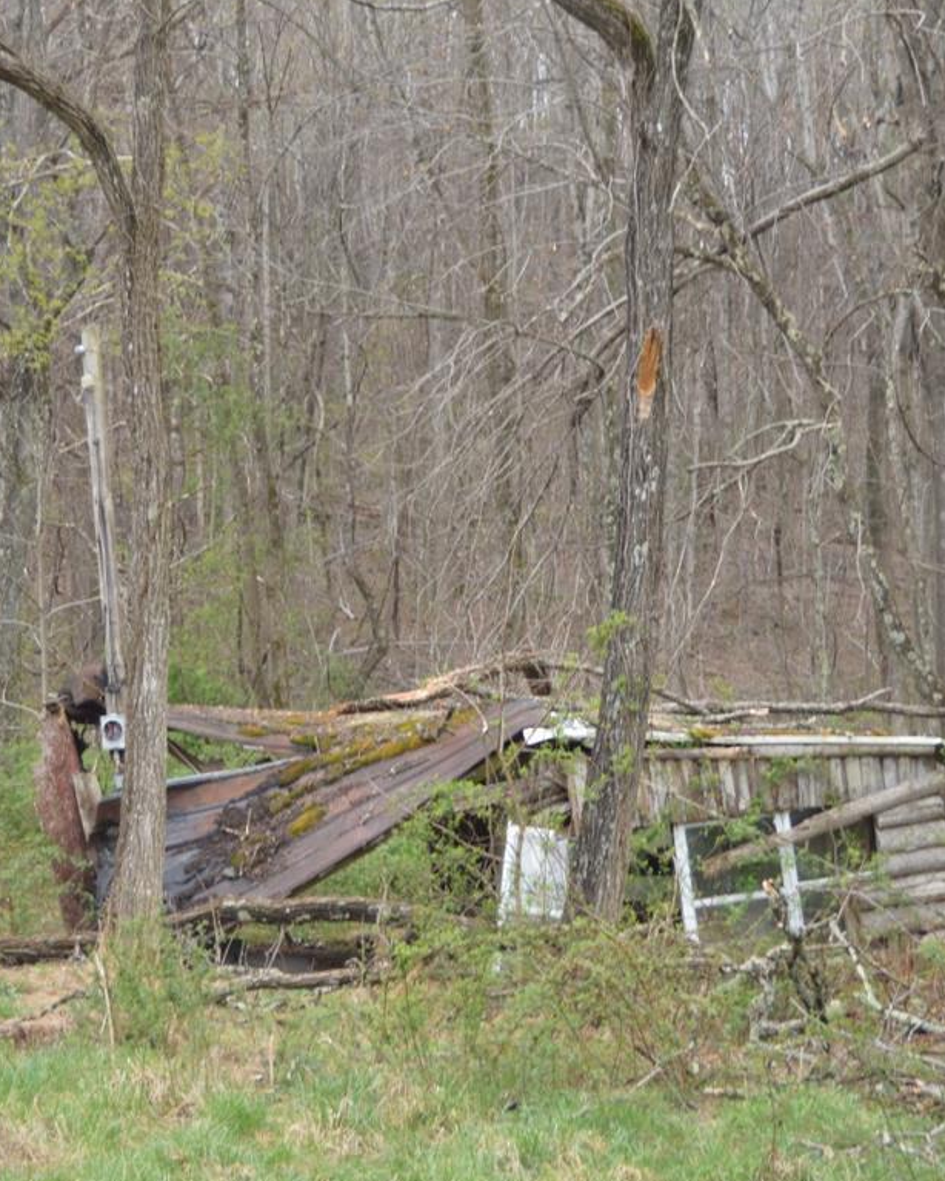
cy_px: 678
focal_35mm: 77
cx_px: 449
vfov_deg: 24.7
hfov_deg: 19.9
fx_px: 2691
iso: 100
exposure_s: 1/125
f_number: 4
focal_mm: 28
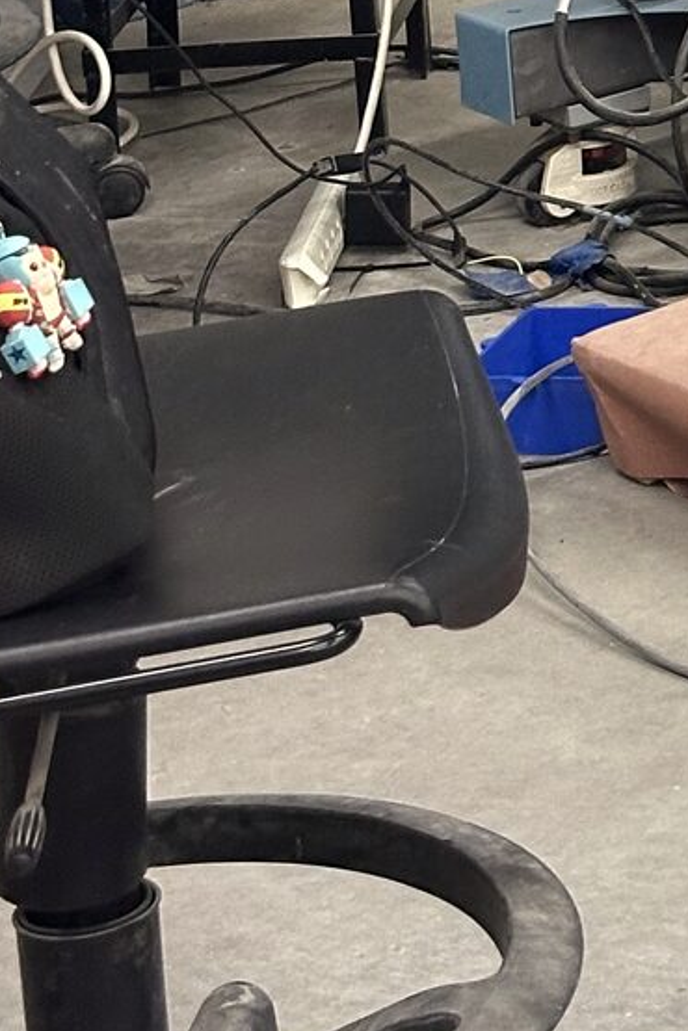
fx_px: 4816
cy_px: -636
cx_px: 1285
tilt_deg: -7.0
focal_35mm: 168
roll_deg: +3.3
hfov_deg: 7.9
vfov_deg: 11.6
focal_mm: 6.86
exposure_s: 1/60
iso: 200
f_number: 1.78
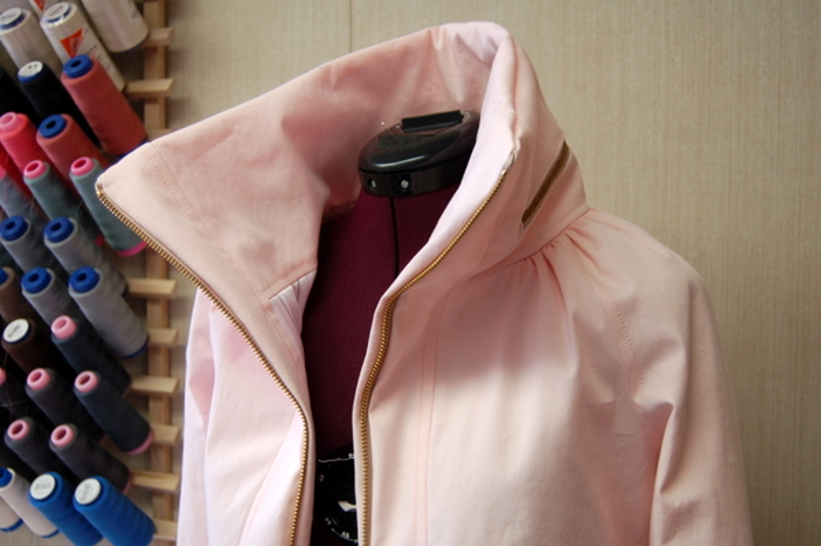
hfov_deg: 43.6
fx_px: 1025
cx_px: 410
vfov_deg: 29.8
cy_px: 273
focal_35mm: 45
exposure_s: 1/30
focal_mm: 30
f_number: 4.2
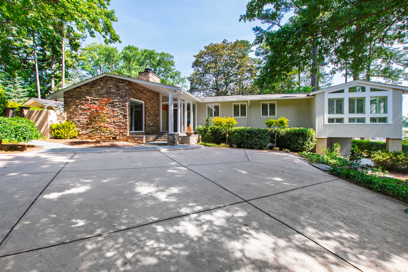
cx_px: 204
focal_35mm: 15
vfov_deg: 77.3
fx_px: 170
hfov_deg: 100.4
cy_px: 136
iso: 100
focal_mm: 10
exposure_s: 1/80
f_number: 8
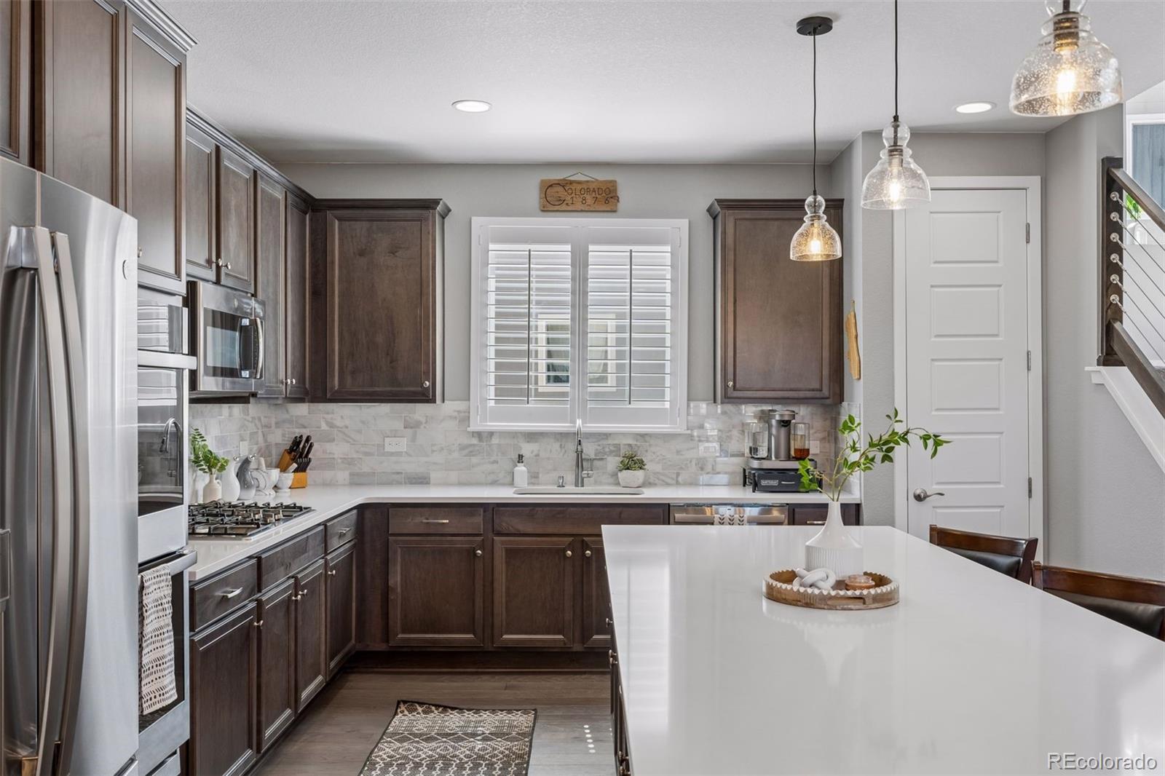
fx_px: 1035
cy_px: 388
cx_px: 582
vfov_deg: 41.1
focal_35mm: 32
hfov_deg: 58.7
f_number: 9
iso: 400
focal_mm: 32
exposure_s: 1/25
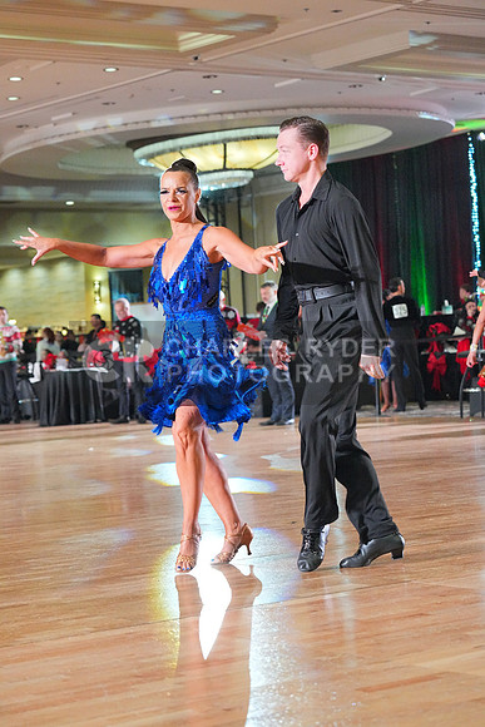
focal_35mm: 83
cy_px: 364
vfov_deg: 24.5
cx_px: 242
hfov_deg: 16.5
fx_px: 1676
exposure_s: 1/400
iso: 8000
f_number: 5
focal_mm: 83
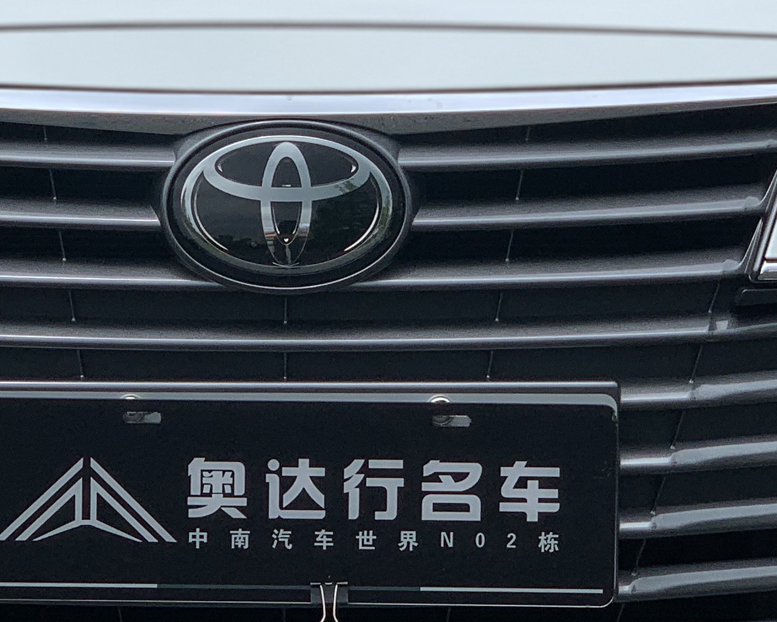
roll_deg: -0.8
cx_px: 292
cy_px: 72
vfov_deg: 9.5
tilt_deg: -2.4
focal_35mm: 162
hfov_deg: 11.9
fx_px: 3726
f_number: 2.4
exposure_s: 1/1546
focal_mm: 6
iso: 16
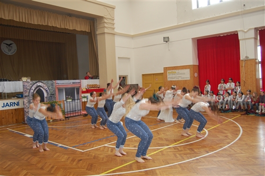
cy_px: 88
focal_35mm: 30
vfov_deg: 43.5
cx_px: 132
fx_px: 221
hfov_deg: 62.0
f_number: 3.8
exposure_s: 1/60
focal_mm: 20
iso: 400
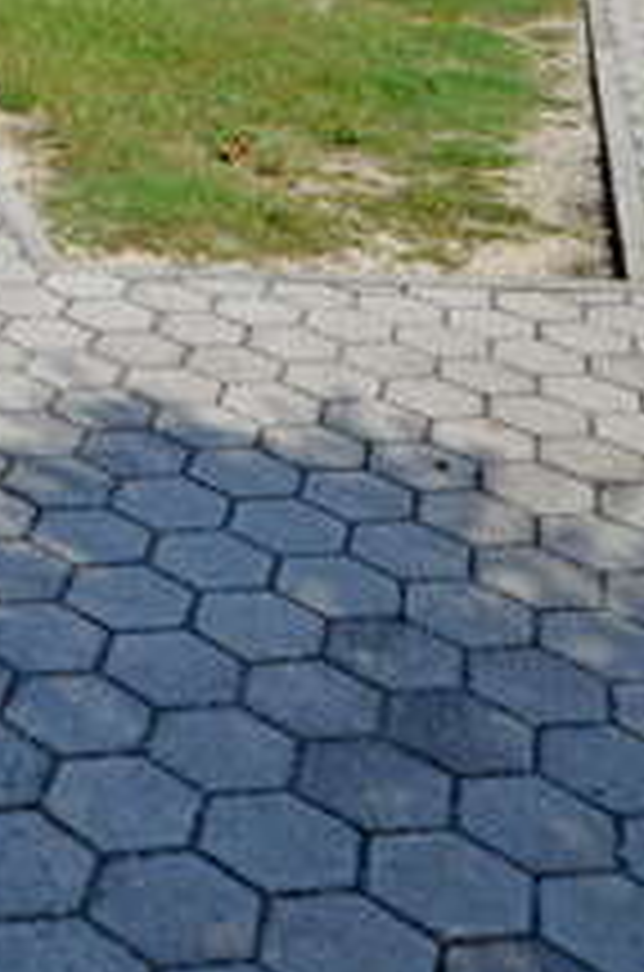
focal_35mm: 71
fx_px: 1914
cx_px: -101
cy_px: -122
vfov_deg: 26.1
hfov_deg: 18.2
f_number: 9
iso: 100
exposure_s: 1/320
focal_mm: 20
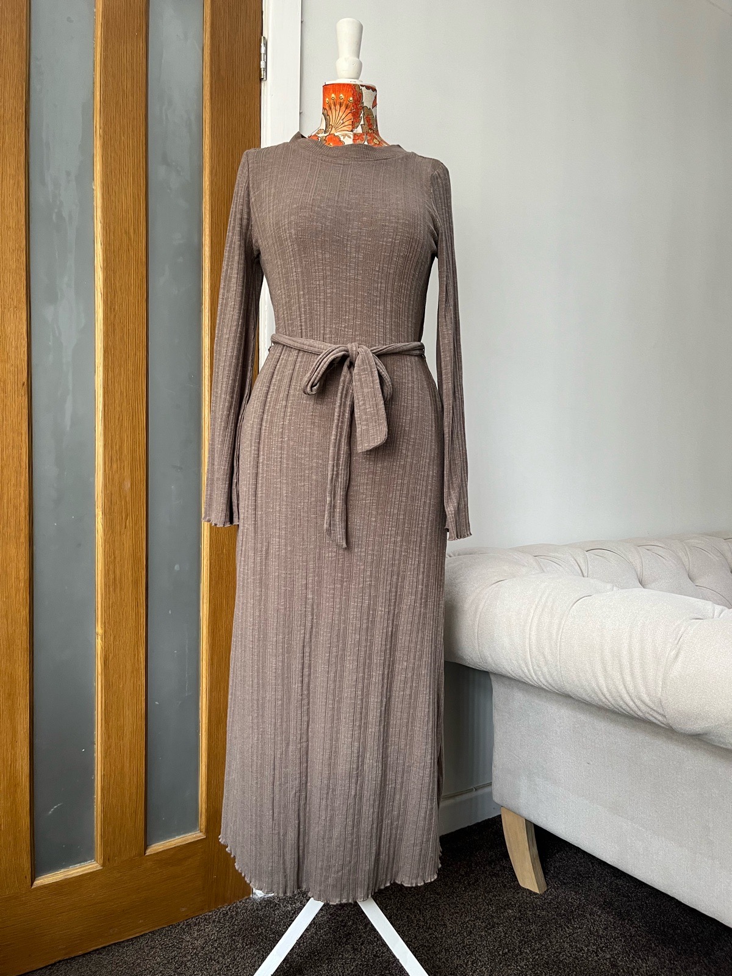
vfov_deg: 67.3
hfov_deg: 53.1
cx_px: 366
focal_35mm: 26
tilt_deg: -3.4
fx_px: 733
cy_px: 488
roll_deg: -0.3
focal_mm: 5.1
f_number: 1.6
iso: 80
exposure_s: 1/50
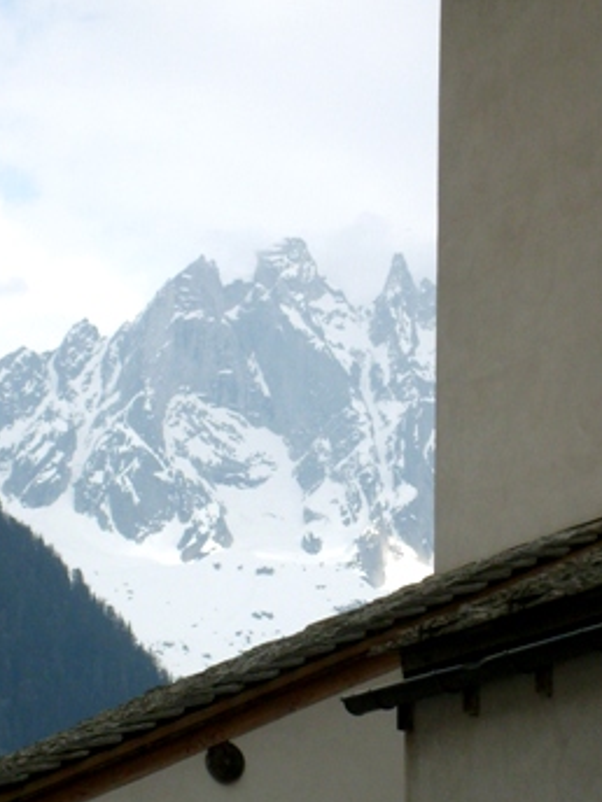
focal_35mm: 189
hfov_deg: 7.9
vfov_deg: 10.5
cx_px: 209
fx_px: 4382
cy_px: 562
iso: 80
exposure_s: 1/350
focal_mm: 17.4
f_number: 4.9
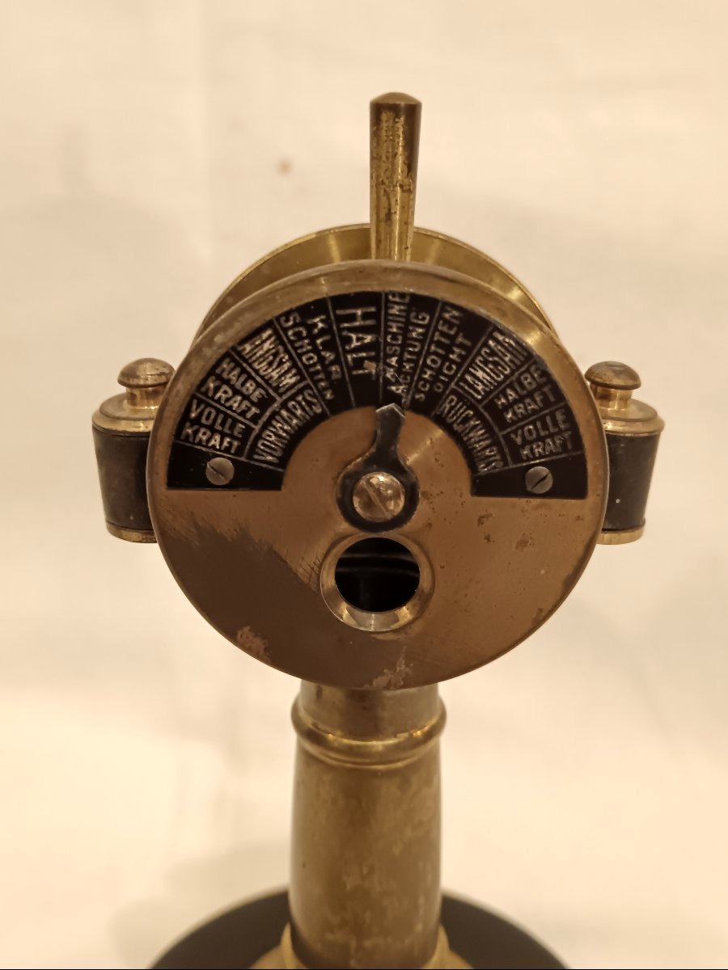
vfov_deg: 47.9
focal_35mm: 39
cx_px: 364
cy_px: 485
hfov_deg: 36.8
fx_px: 1094
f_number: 1.9
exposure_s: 1/25
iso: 2328
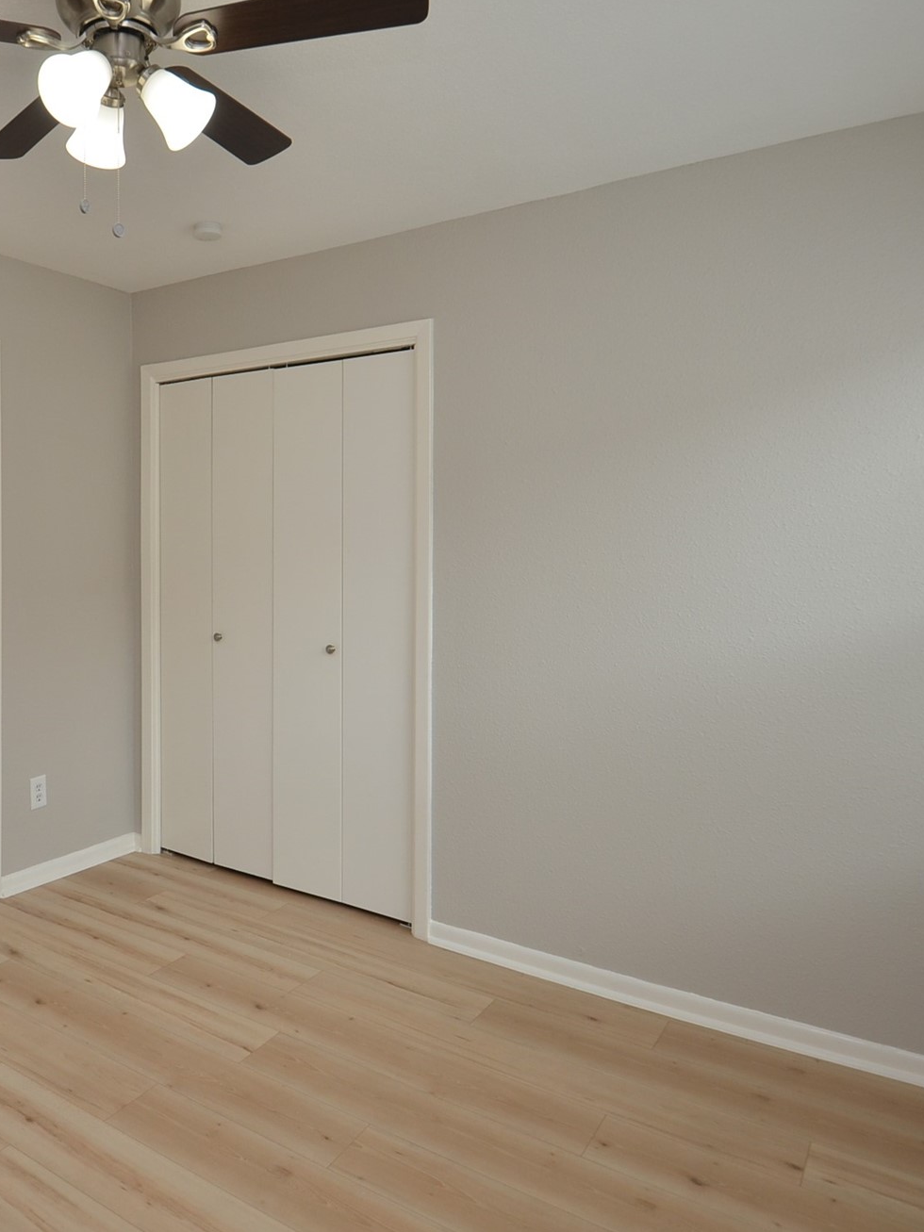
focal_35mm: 24
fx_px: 854
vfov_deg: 71.6
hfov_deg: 53.6
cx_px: 206
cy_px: 594
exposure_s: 1/160
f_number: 6.3
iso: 320
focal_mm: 10
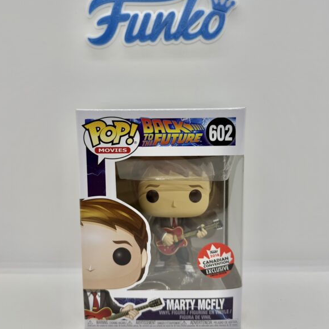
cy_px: 158
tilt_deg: -5.3
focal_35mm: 29
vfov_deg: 55.6
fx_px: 312
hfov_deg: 55.6
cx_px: 162
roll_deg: +1.0
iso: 64
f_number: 1.78
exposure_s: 1/268
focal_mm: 6.76
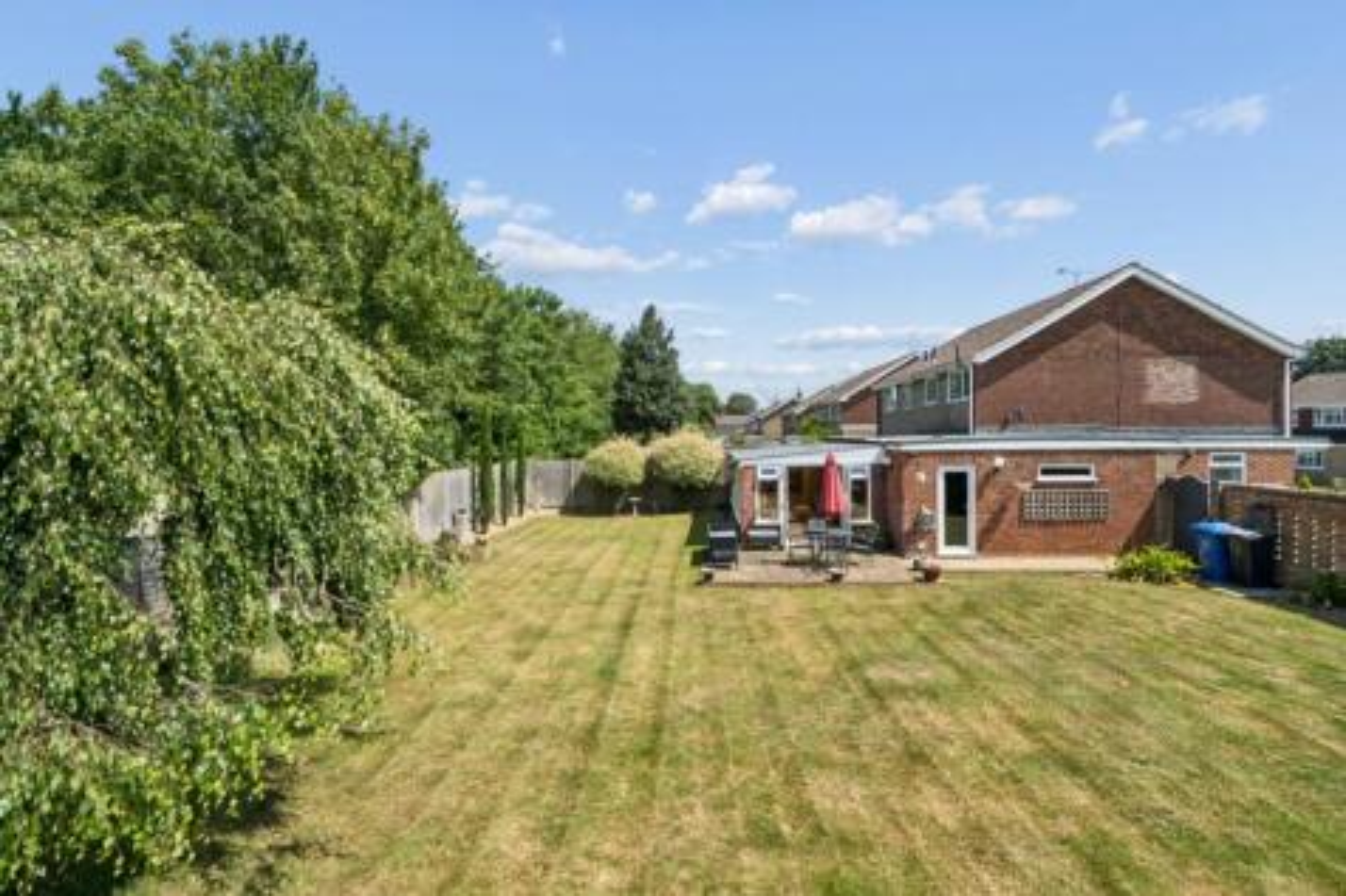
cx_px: 673
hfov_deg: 96.8
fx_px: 598
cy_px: 448
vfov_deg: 73.7
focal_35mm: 16
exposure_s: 1/1250
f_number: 7.1
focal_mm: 16
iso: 320
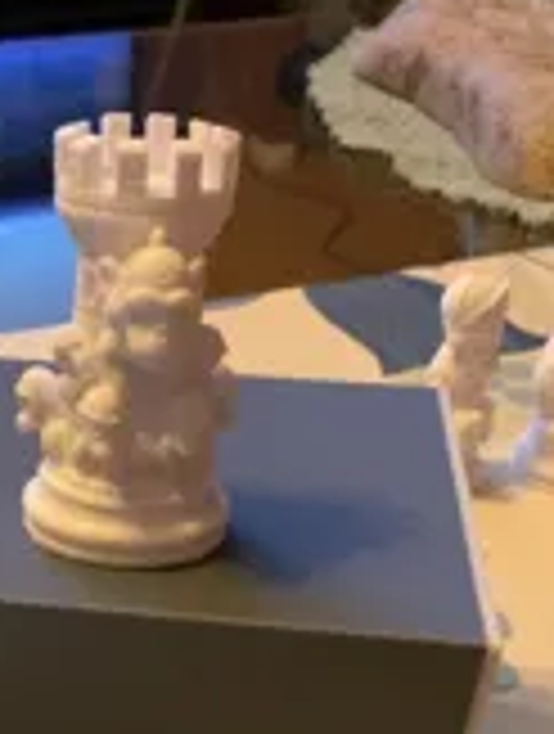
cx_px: 50
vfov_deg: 26.5
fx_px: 1509
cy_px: 648
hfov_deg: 20.4
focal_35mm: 71
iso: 320
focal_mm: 3
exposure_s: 1/25
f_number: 1.8
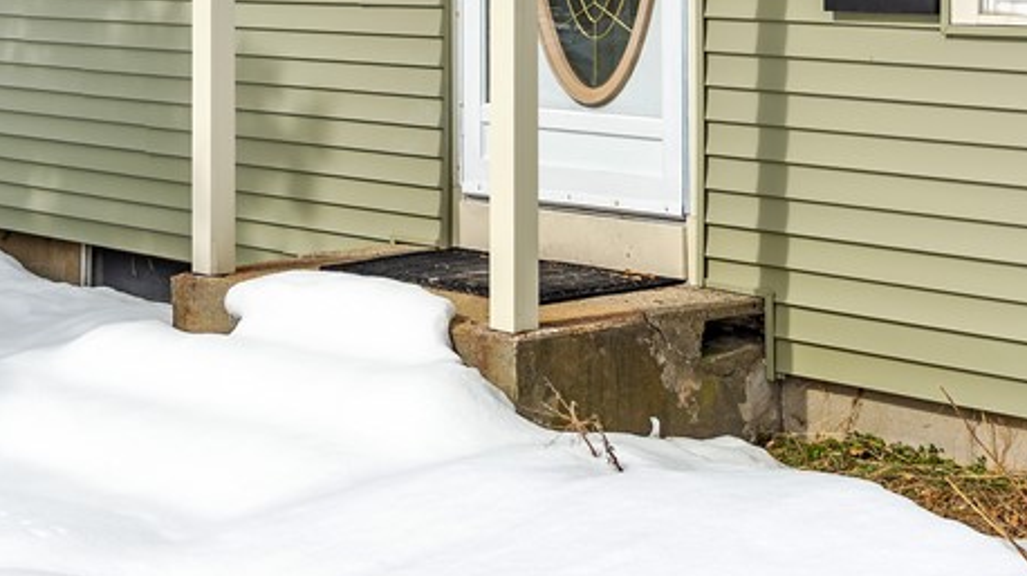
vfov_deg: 13.5
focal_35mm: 87
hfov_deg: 23.6
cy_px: -112
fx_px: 2368
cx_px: 47
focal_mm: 35
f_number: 9
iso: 100
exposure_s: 1/250
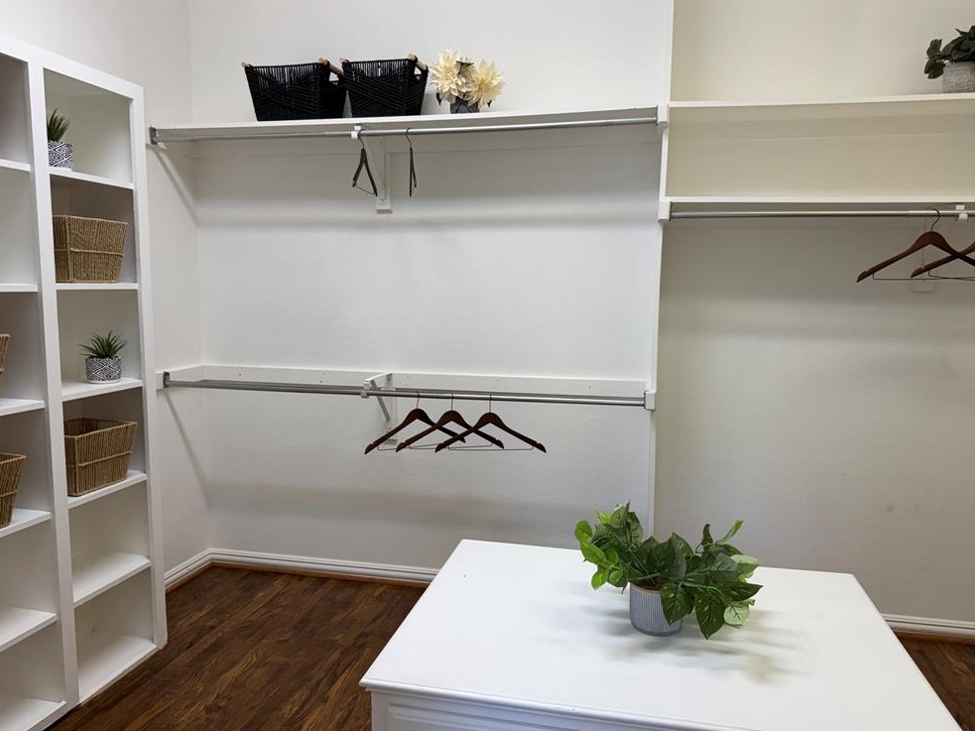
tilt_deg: -6.9
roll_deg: -0.2
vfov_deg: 54.9
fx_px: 704
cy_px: 373
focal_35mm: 25
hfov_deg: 69.4
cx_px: 488
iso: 125
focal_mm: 6.76
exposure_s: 1/120
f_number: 1.78
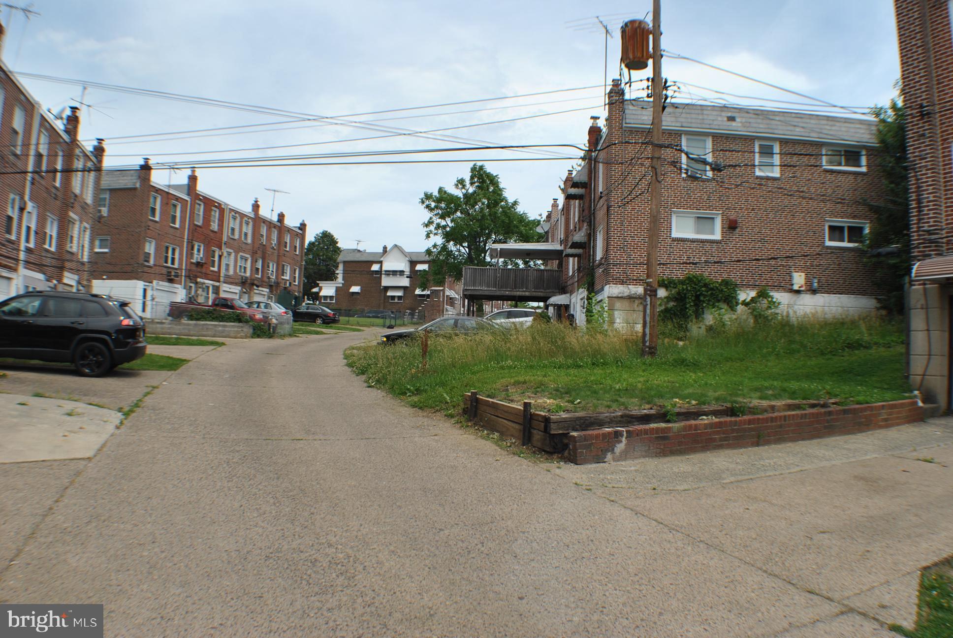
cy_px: 319
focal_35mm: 33
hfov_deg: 57.2
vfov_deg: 40.1
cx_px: 476
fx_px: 875
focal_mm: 22
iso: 100
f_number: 10
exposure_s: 1/200
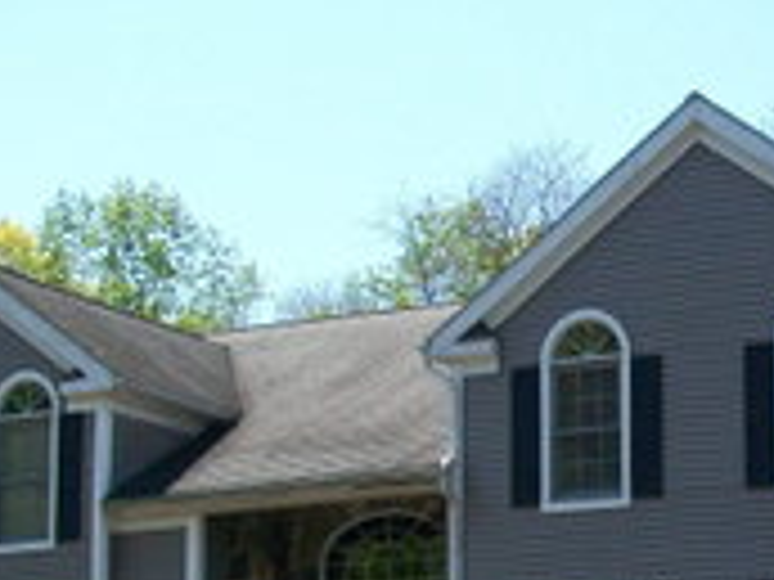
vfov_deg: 13.5
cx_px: 756
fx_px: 2392
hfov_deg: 18.0
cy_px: 643
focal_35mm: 107
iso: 64
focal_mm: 6
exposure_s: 1/640
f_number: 2.7
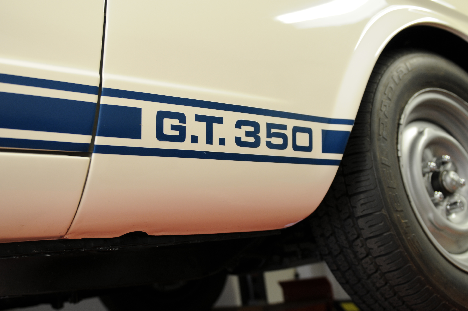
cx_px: 234
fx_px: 467
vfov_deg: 36.8
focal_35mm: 36
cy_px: 156
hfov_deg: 53.2
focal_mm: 24
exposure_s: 1/30
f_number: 2.8
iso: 200
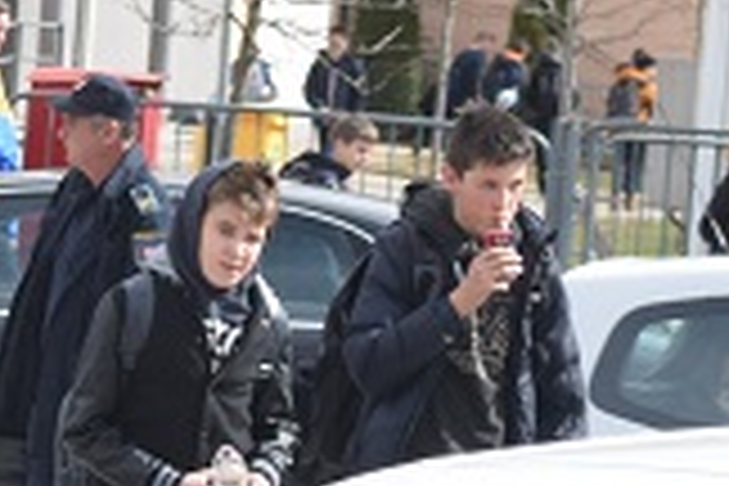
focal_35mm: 312
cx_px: 135
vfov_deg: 4.4
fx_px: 6318
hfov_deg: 6.6
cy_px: 385
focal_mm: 42
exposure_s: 1/1600
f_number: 5
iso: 400
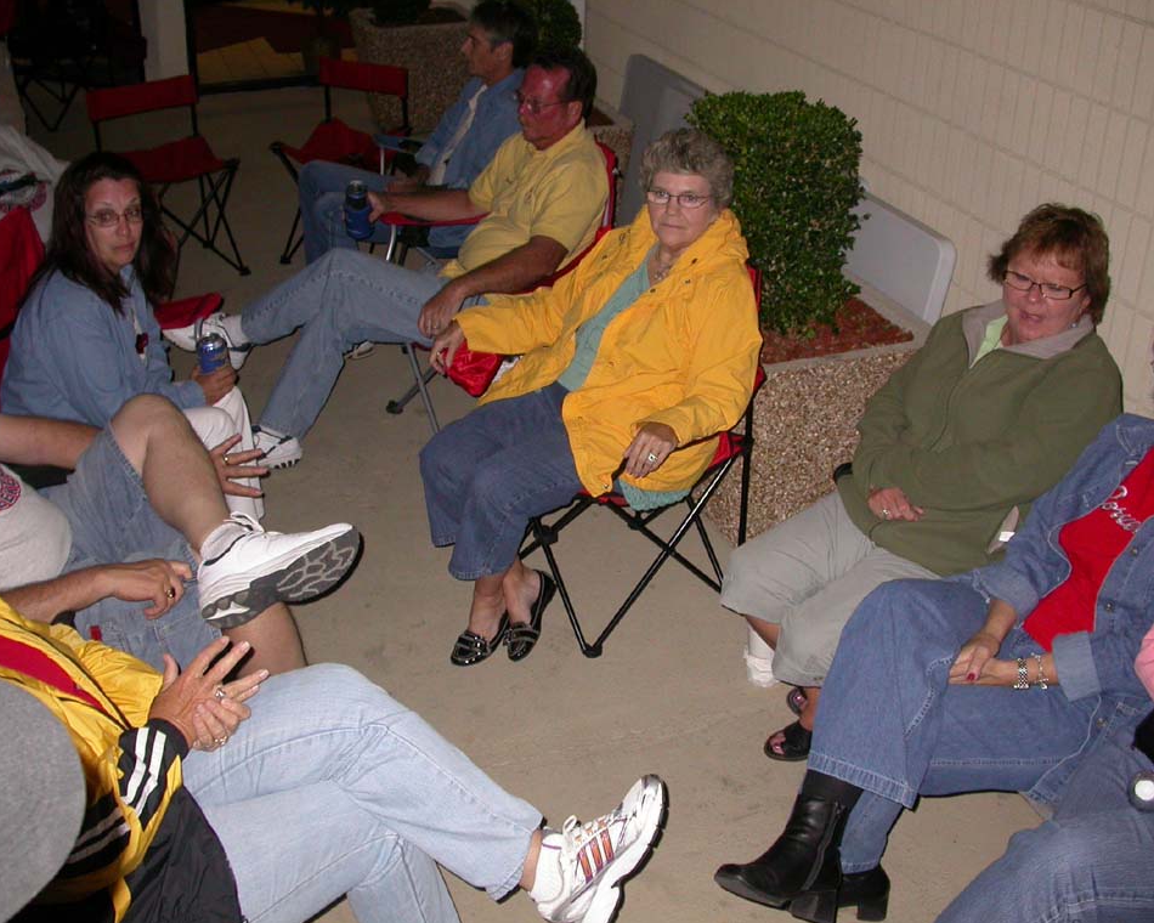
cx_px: 553
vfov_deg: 37.3
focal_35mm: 40
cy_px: 464
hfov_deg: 45.8
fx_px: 1366
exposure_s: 1/60
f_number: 2.6
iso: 200
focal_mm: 7.85
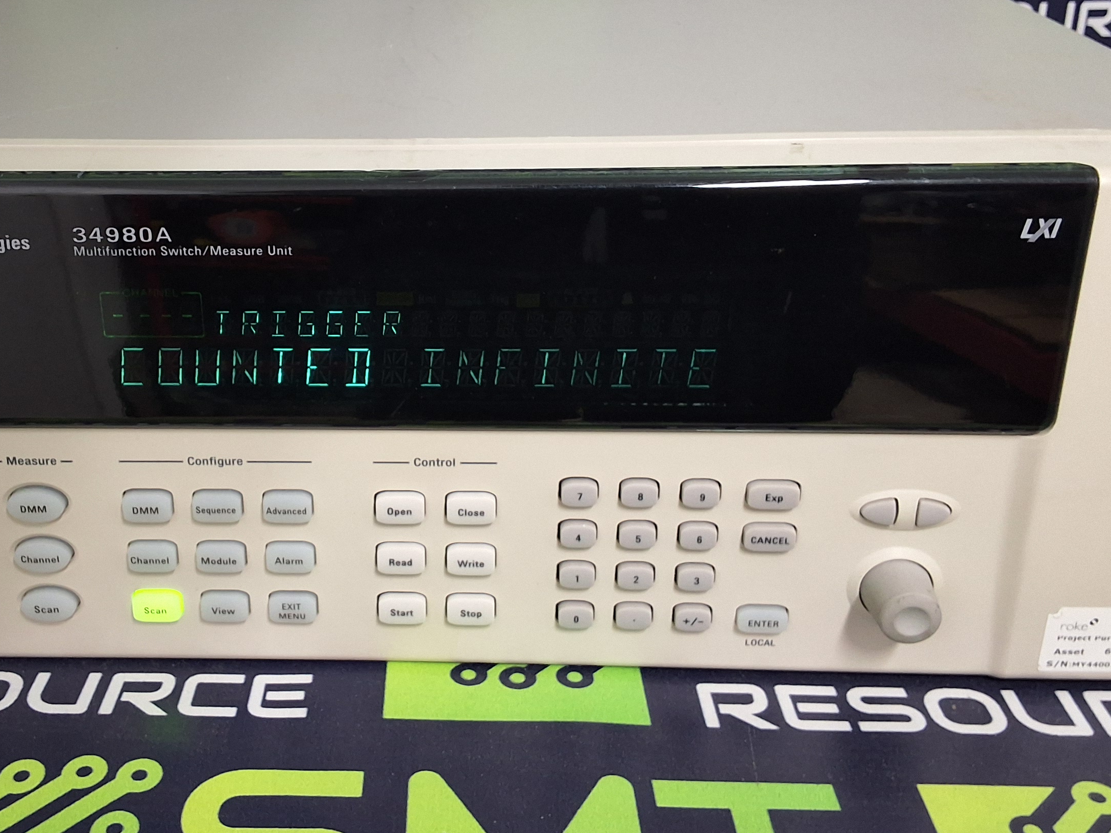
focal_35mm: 42
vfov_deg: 34.2
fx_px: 1348
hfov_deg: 44.3
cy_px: 318
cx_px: 393
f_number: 1.9
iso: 200
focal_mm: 2.91
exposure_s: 1/30
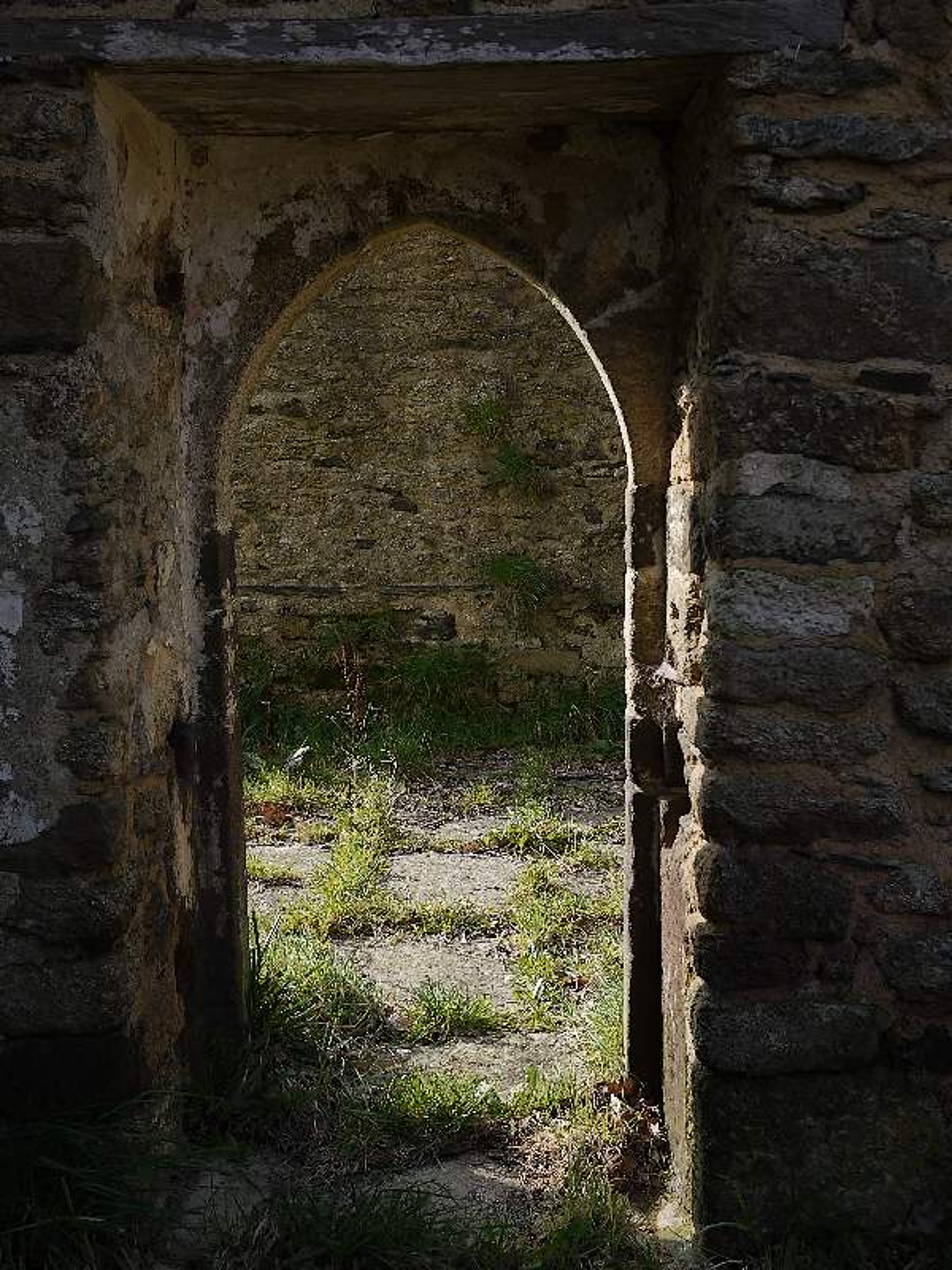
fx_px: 1467
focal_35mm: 40
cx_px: 476
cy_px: 635
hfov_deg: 36.0
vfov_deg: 46.8
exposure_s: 1/500
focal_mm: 20
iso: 100
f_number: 3.5
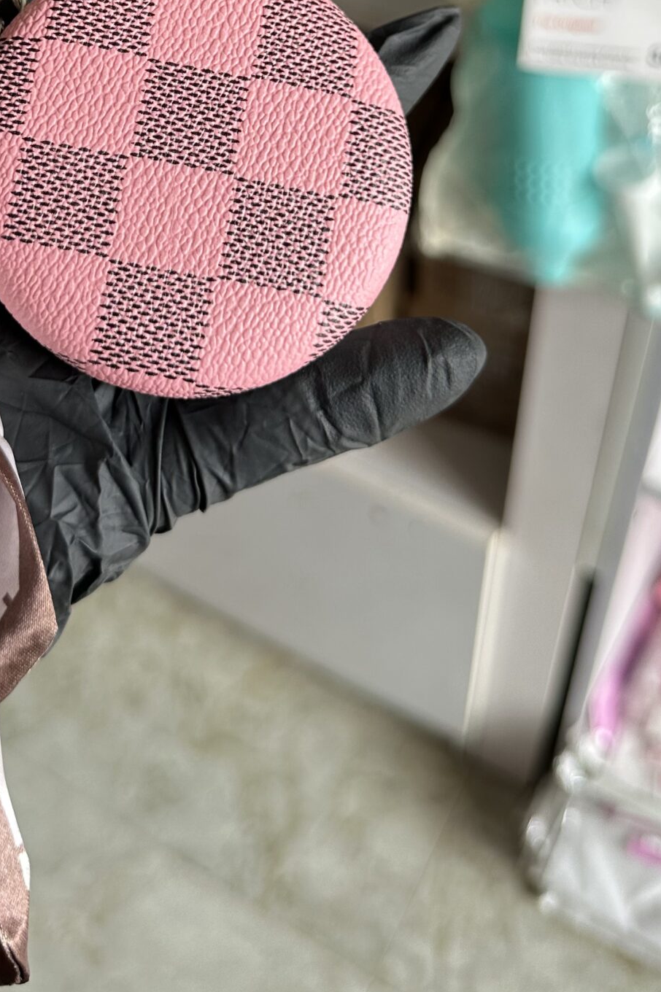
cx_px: 183
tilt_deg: -37.3
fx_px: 1295
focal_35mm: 47
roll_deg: +2.9
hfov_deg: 28.3
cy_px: 87
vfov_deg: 38.8
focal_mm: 6.86
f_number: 1.78
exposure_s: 1/121
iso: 80
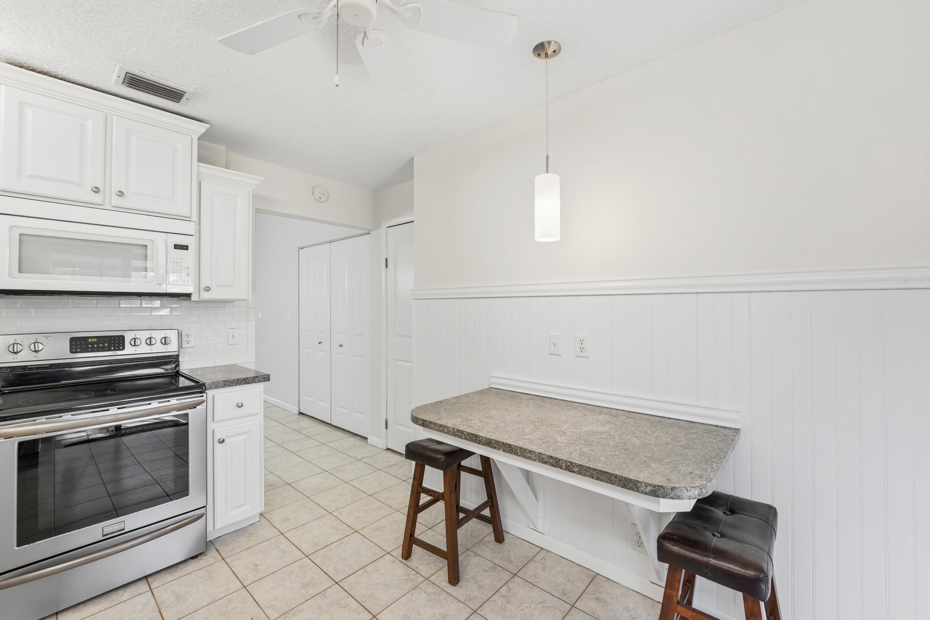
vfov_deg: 81.2
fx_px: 362
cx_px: 465
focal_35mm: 14
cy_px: 310
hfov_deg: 104.3
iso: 250
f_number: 9
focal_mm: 14
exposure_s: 1/1.67
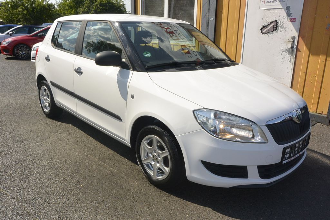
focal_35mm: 29
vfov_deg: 45.0
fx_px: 266
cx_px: 165
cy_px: 110
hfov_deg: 63.7
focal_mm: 11
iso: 160
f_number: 11
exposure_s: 1/250
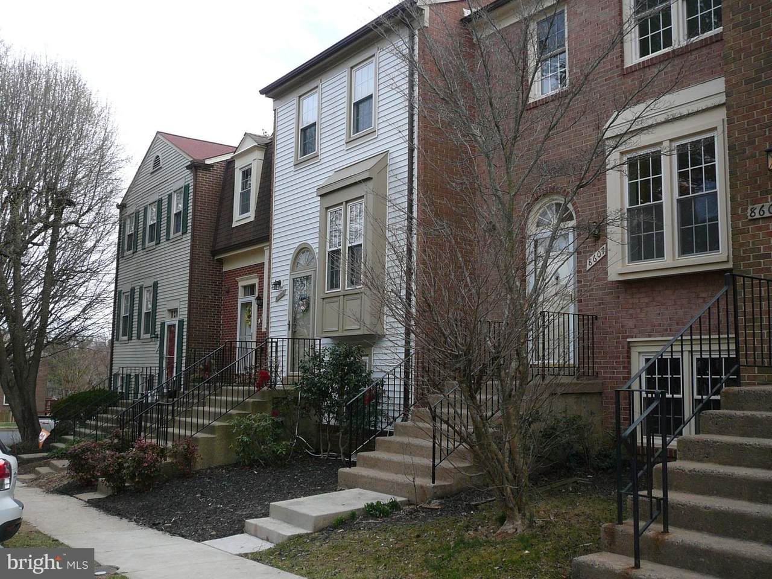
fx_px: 781
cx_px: 386
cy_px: 290
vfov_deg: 40.7
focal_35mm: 35
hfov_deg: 52.6
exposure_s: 1/640
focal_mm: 5.2
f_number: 2.8
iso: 80
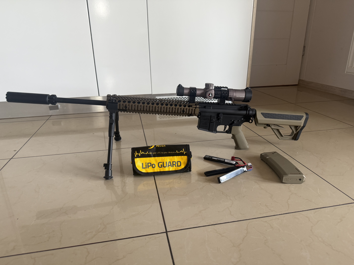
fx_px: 245
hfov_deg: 71.6
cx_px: 177
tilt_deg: -19.3
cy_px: 132
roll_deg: +0.3
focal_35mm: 24
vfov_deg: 56.8
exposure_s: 1/115
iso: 200
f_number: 1.78
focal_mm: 6.76
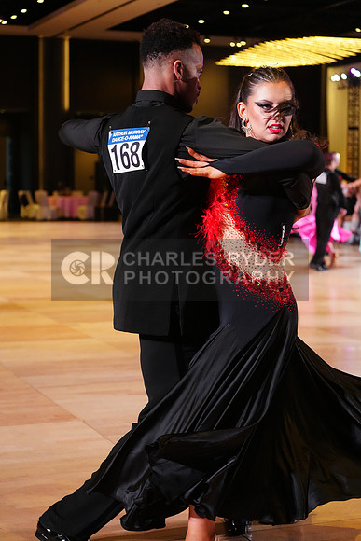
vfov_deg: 28.8
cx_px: 180
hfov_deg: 19.5
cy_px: 270
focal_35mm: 70
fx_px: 1052
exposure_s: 1/400
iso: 4000
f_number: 4
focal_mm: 70
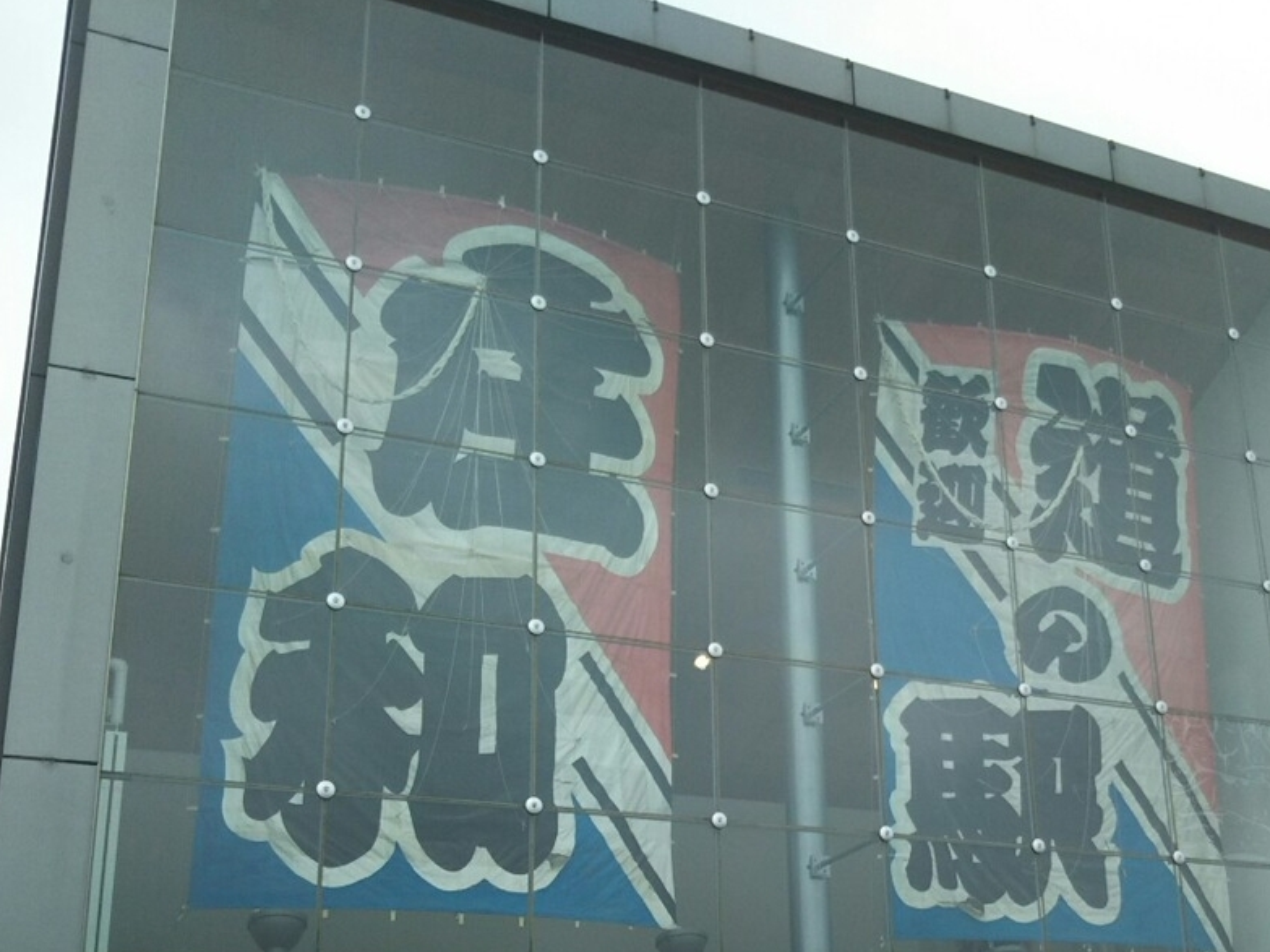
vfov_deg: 30.9
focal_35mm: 46
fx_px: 1687
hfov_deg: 40.9
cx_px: 808
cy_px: 720
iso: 25
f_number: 2.2
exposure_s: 1/546
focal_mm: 4
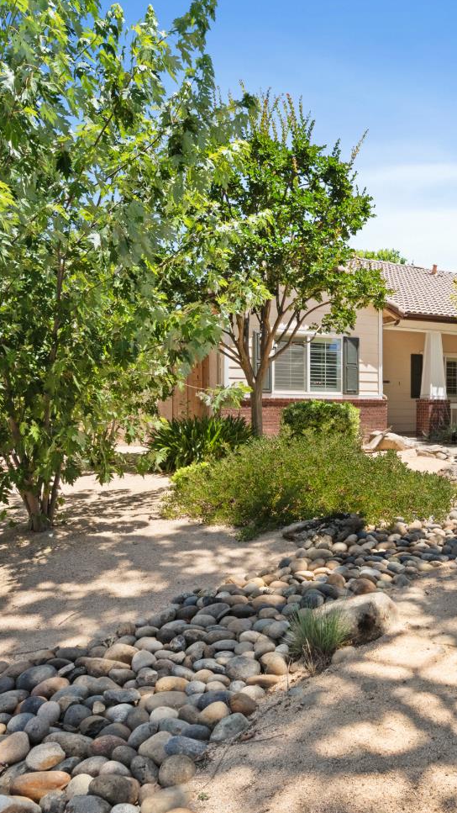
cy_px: 412
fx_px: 560
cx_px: 408
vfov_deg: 71.9
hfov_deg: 41.1
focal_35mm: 26
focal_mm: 16
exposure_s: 1/1000
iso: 1000
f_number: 11
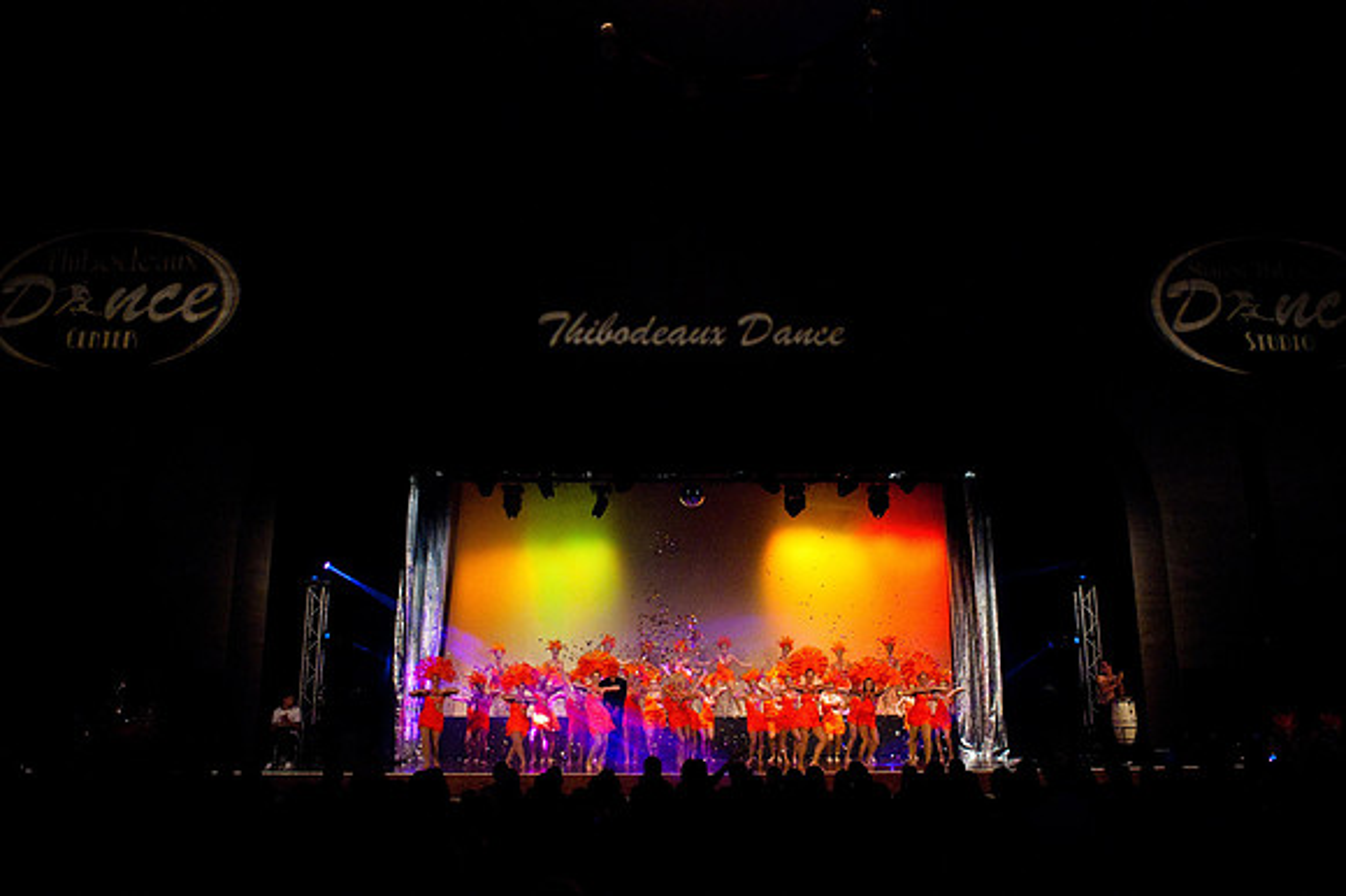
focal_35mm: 28
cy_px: 448
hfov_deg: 65.5
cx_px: 673
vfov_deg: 46.4
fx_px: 1046
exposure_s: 1/200
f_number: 5.6
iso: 3200
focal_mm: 28
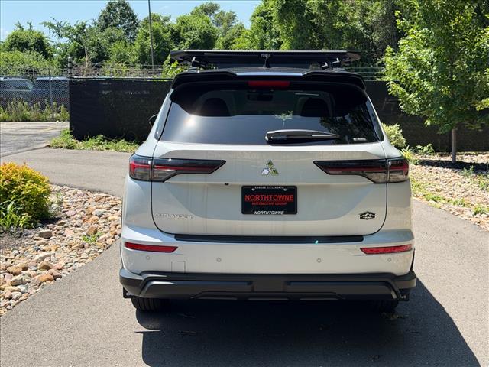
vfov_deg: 30.3
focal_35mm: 48
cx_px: 244
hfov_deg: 39.7
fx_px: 678
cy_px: 184
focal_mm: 6.76
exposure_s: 1/2865
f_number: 1.78
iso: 80
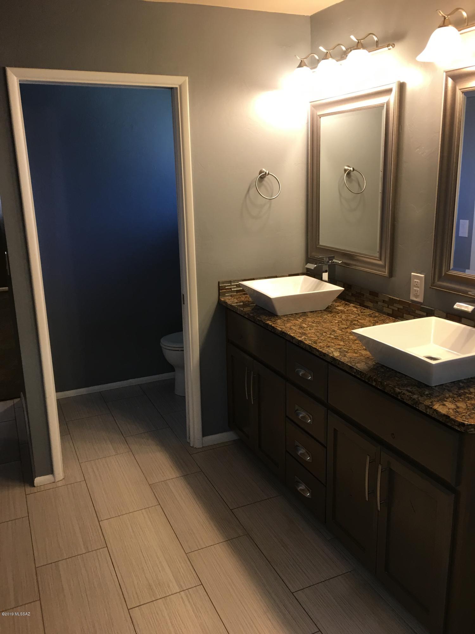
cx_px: 238
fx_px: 531
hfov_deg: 48.2
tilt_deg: -13.1
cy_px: 317
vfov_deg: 61.7
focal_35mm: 29
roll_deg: +0.0
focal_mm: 4.15
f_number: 2.2
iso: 25
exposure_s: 1/15
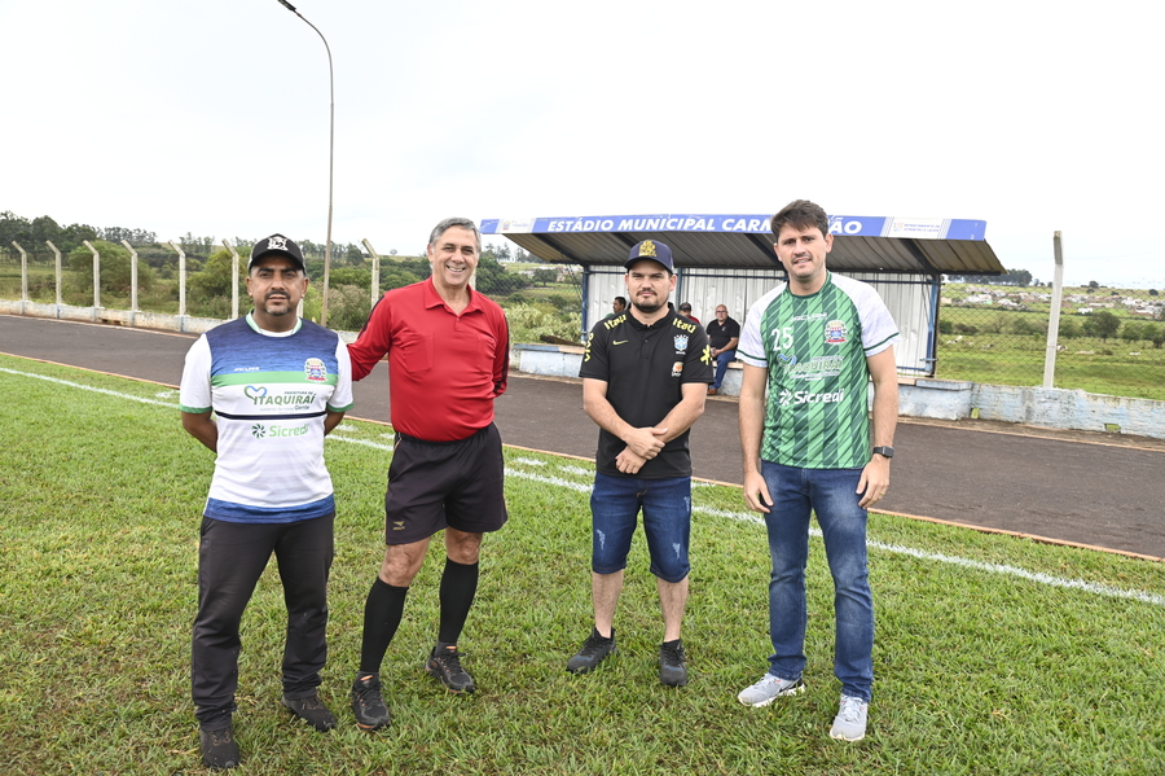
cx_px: 582
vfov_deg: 43.6
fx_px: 970
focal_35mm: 30
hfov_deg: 62.0
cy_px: 388
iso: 200
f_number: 6.3
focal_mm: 30
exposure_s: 1/50
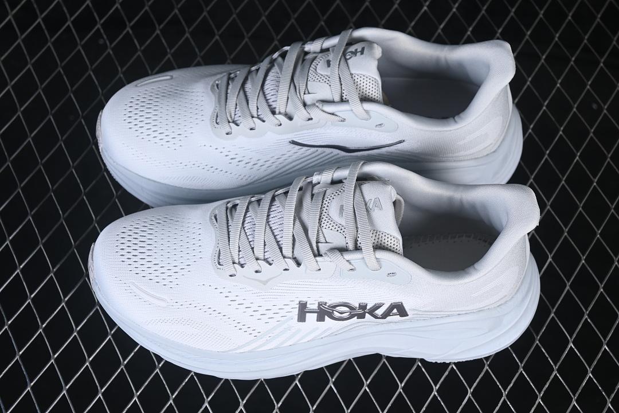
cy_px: 206
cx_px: 310
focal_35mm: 75
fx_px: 1289
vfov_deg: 18.2
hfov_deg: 27.0
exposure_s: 1/80
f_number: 7.1
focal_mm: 50
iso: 160
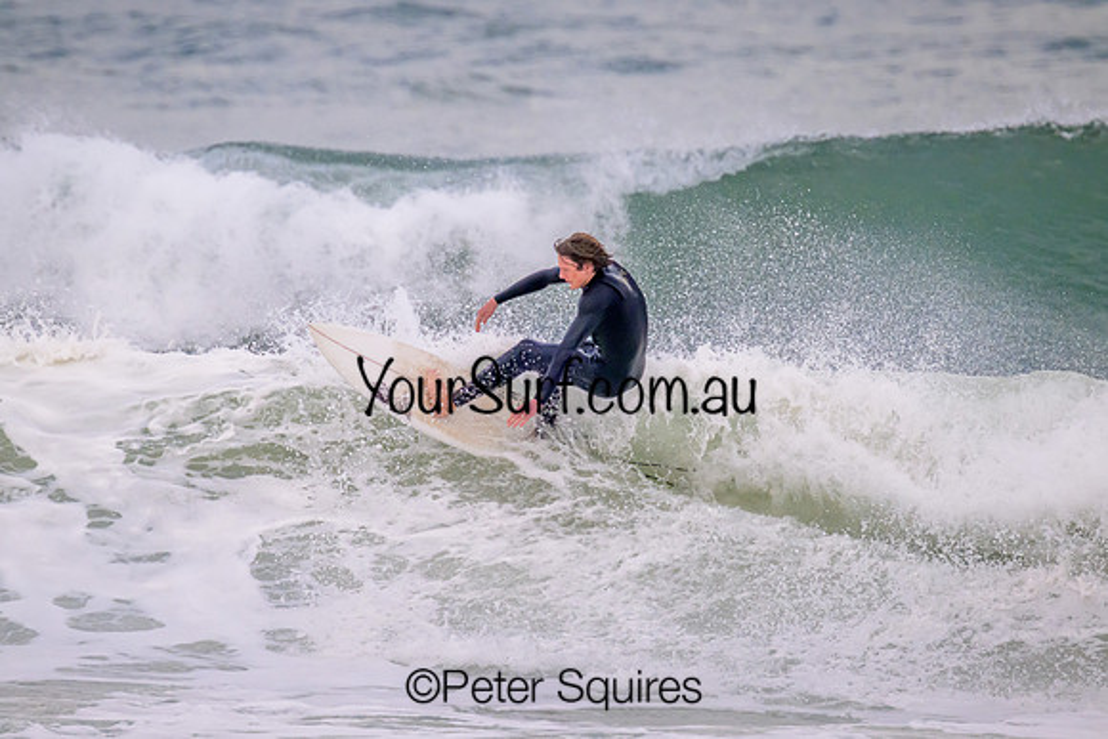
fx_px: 25715
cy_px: 370
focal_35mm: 835
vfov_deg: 1.6
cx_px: 554
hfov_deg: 2.5
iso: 2800
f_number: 11
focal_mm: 800
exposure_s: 1/2000
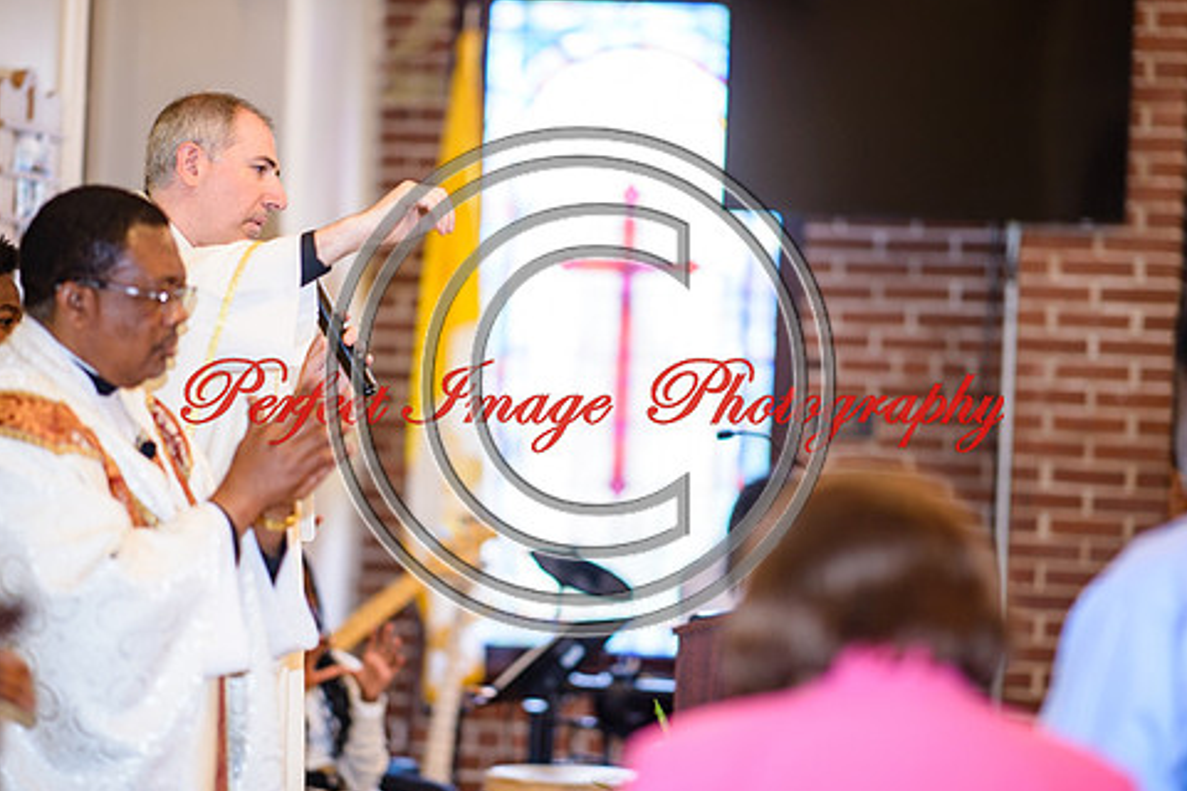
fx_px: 4187
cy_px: 399
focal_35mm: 127
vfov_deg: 10.8
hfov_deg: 16.1
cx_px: 579
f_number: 1.4
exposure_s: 1/100
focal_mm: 105
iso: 140
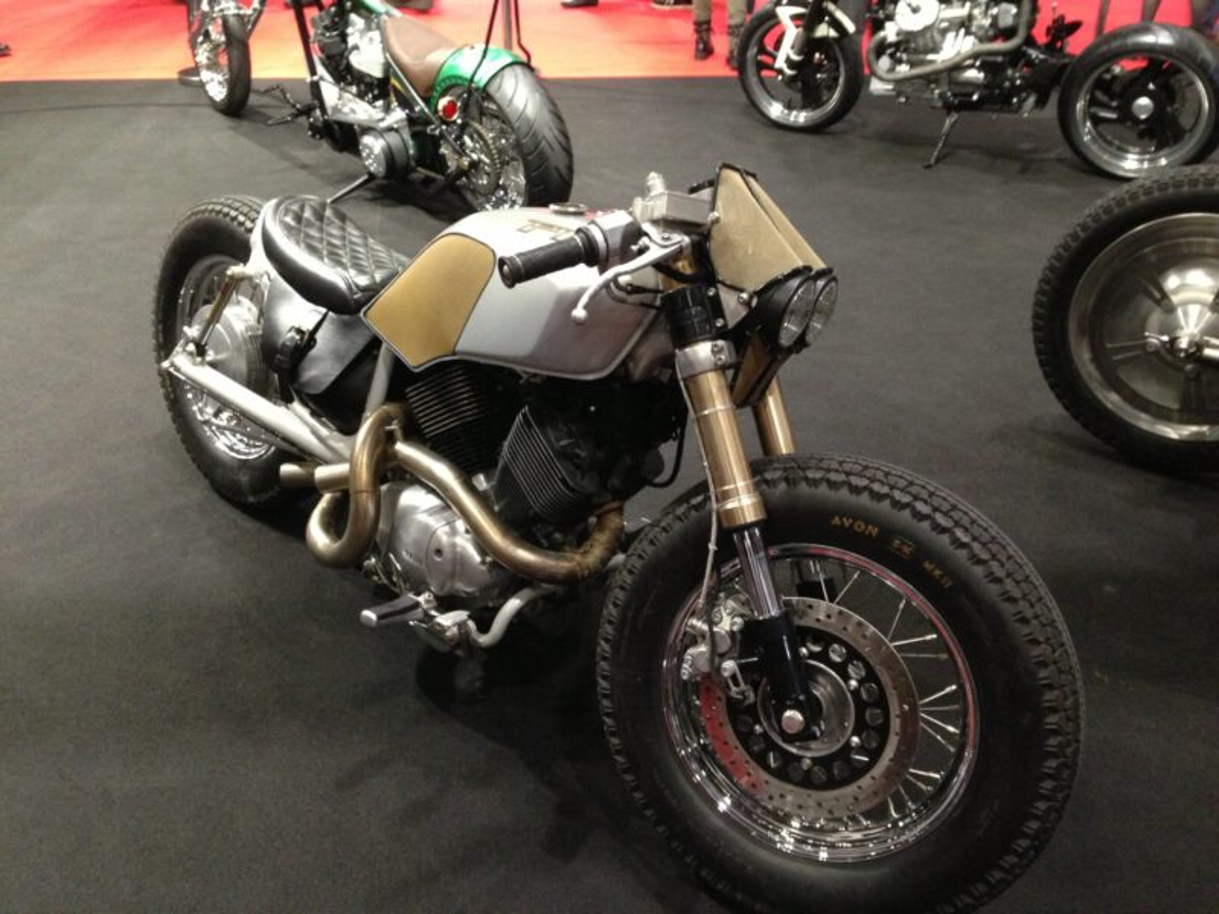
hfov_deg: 55.4
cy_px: 457
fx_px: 1162
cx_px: 610
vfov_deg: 42.9
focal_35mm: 33
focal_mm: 4.13
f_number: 2.4
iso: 400
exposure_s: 1/20
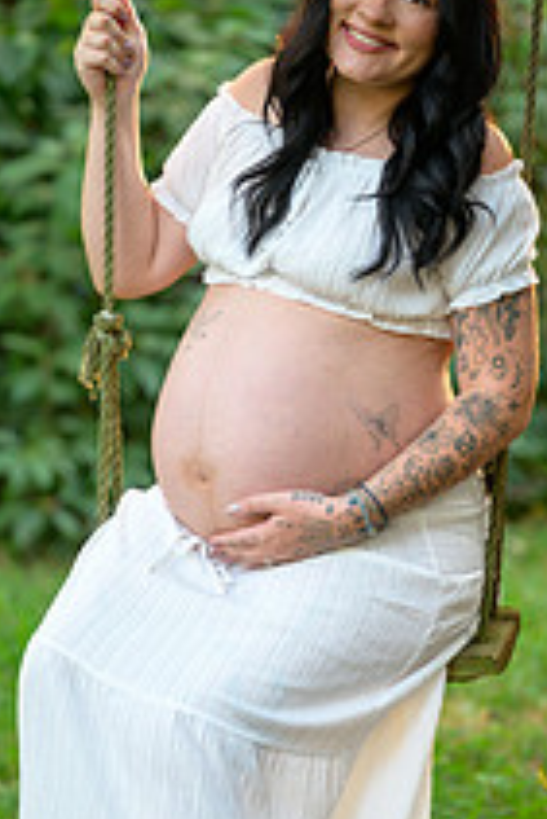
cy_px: 505
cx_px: 318
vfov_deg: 9.2
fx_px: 5097
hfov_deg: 6.1
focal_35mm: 224
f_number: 2.8
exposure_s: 1/125
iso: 720
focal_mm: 105
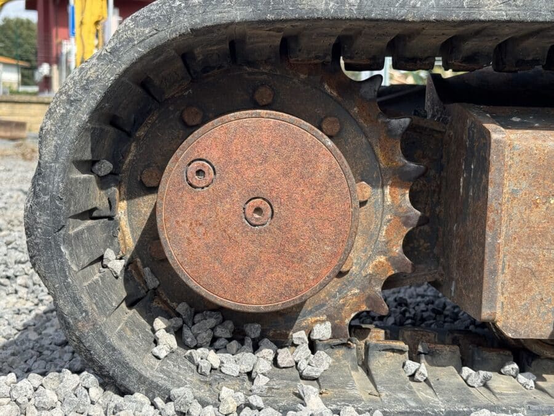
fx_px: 768
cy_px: 208
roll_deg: -0.5
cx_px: 277
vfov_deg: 30.3
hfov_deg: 39.7
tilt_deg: -5.6
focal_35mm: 48
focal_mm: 6.76
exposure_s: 1/1560
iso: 64
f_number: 1.78
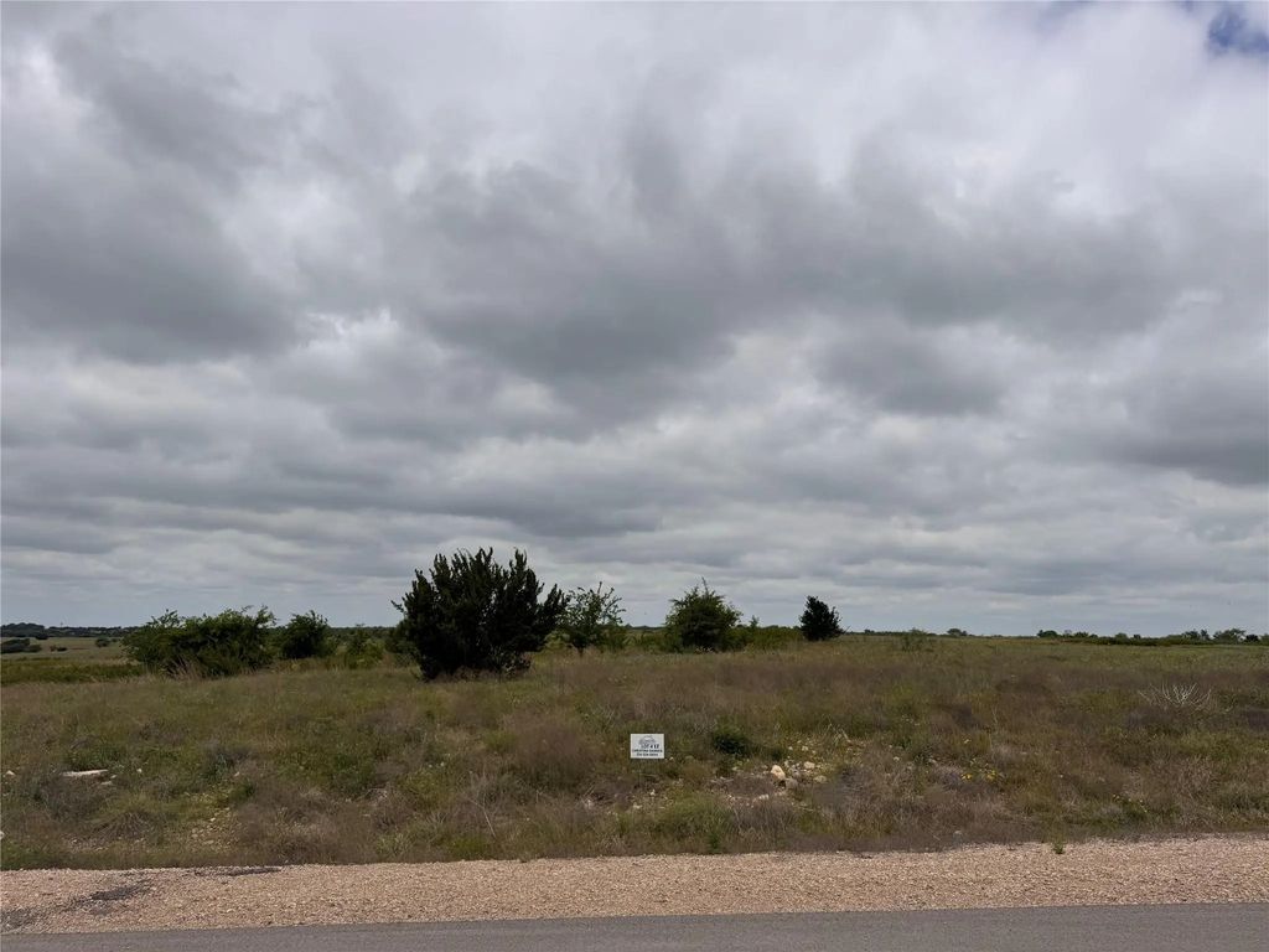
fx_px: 880
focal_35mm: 24
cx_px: 634
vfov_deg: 56.8
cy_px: 476
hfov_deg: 71.6
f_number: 1.78
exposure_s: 1/12346
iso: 64
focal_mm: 6.76
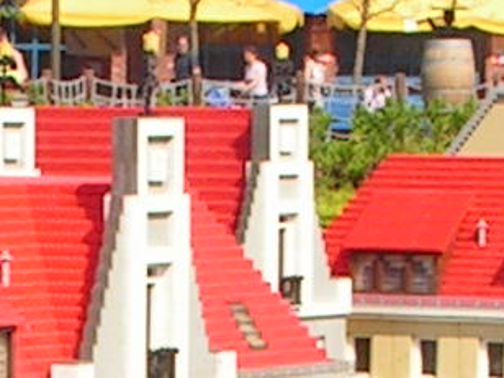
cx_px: 157
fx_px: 5271
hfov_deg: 5.5
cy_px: 659
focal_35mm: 362
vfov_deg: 4.1
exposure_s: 1/250
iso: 50
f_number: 6.3
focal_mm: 8.2
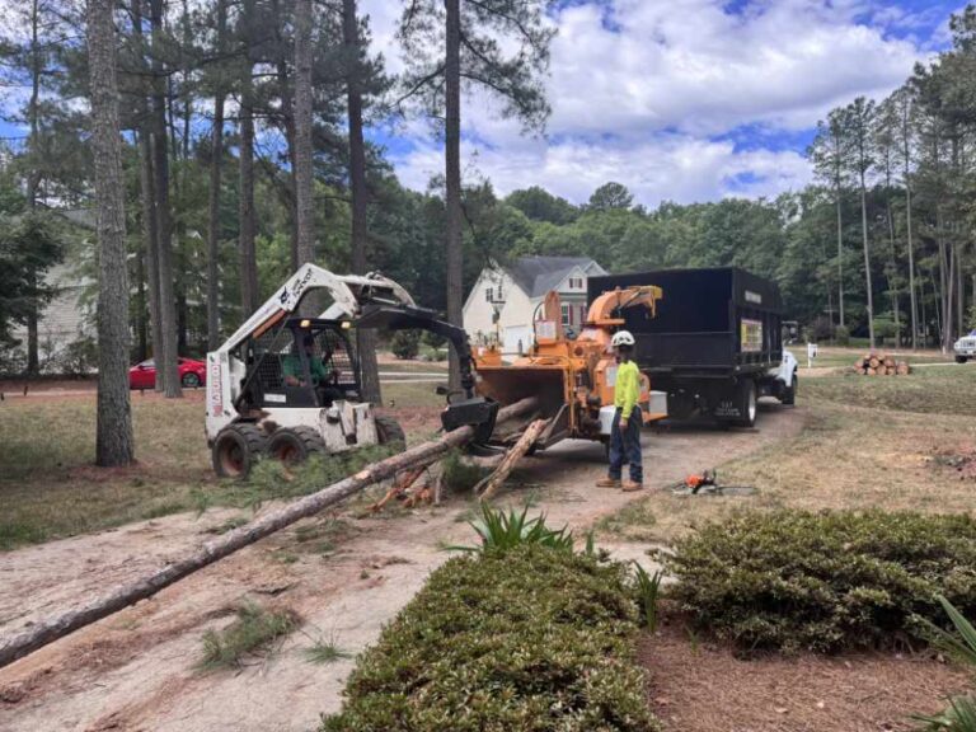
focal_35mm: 24
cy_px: 366
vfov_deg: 56.8
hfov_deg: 71.6
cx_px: 488
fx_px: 677
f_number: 1.8
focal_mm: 6.8
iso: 80
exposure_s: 1/1597
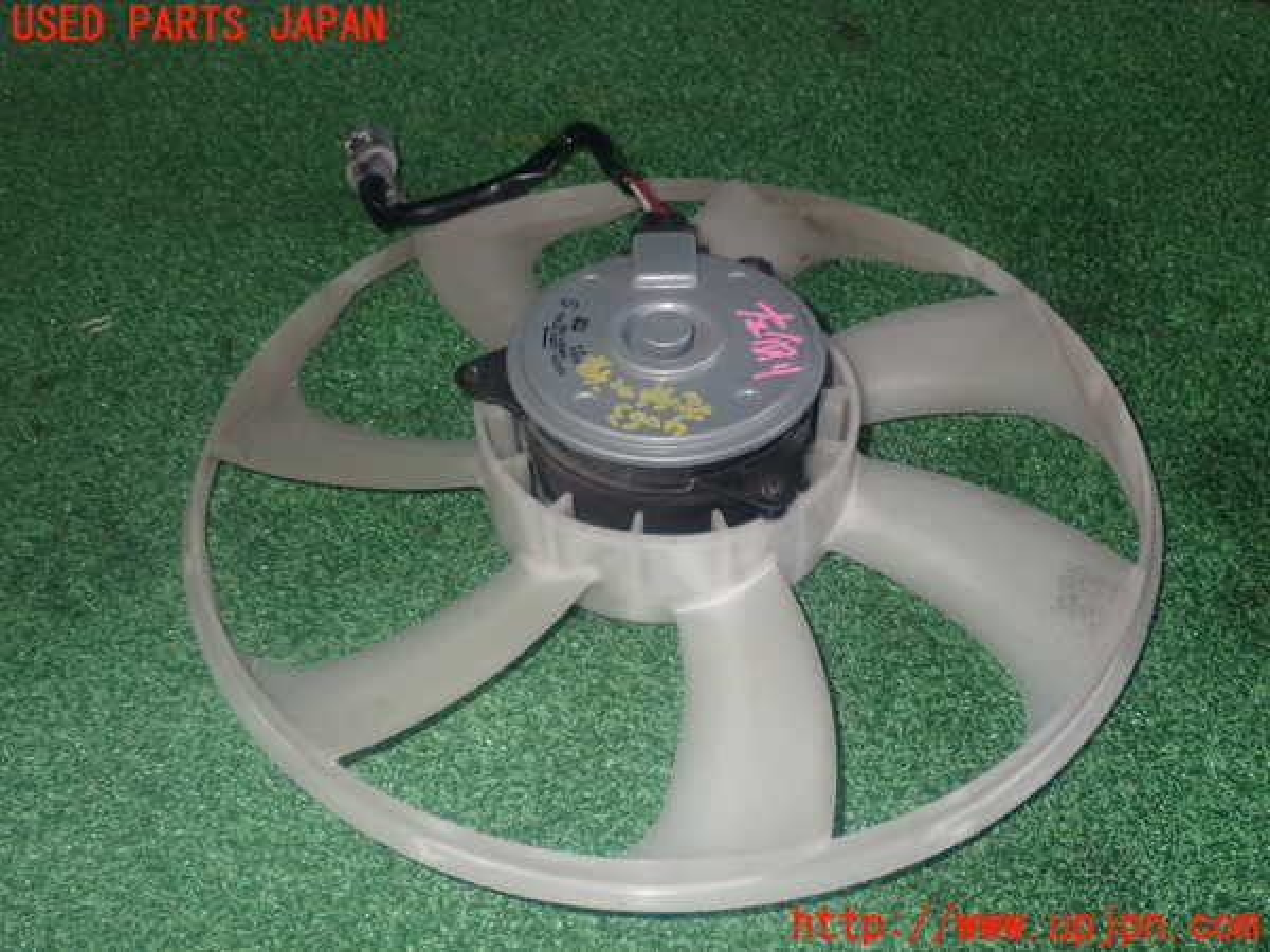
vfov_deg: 39.7
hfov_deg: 51.4
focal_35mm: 36
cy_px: 476
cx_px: 635
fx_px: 1321
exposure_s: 1/40
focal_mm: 6.37
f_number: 10
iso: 800
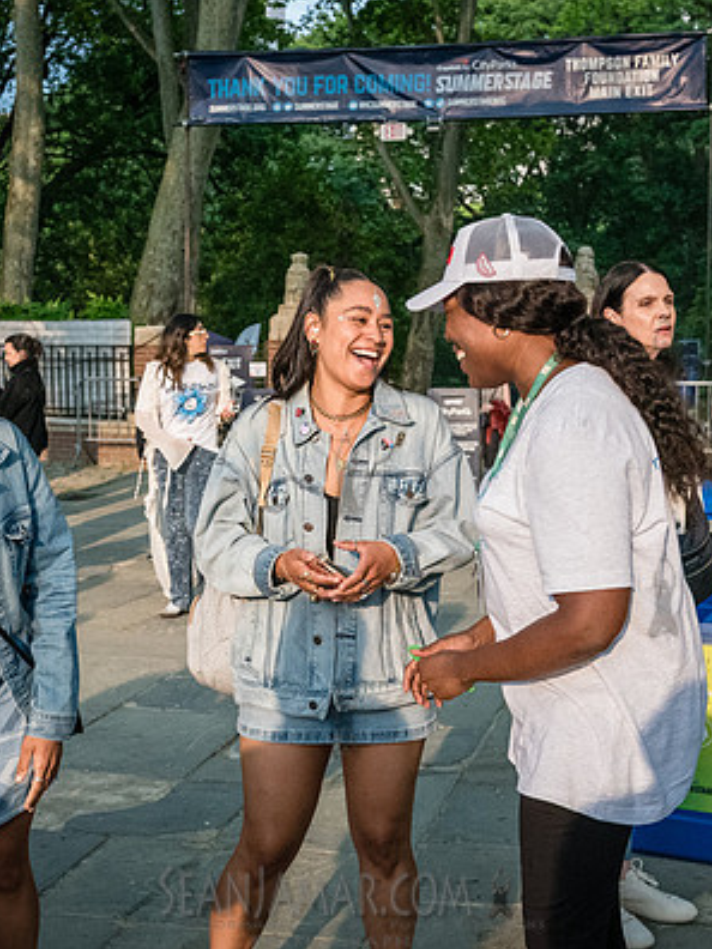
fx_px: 1508
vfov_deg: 34.9
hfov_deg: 26.5
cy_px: 456
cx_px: 294
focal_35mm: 55
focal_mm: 34
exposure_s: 1/4000
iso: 4000
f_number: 4.5
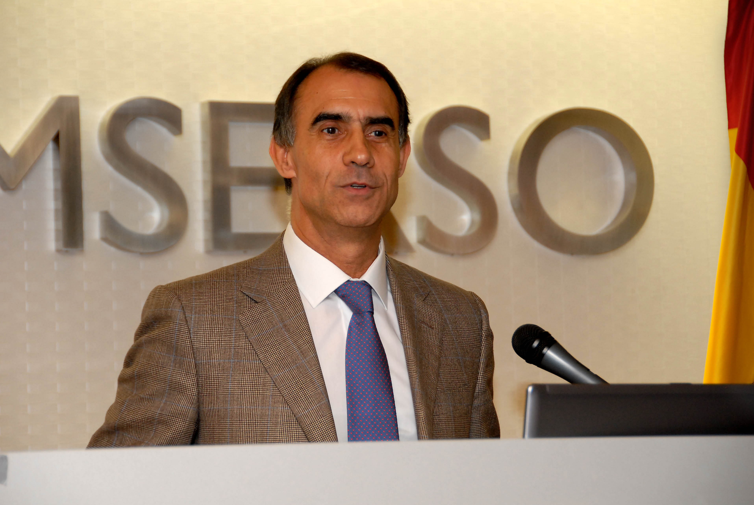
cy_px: 252
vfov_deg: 8.7
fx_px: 3303
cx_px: 377
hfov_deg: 13.0
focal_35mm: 158
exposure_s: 1/125
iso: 400
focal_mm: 105
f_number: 5.3
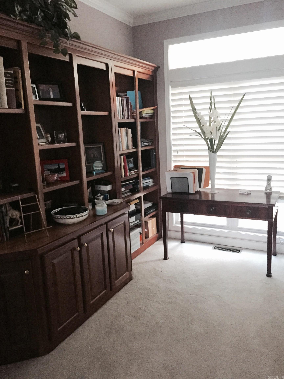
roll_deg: +2.0
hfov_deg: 48.2
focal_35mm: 29
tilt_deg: -9.4
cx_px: 142
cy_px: 190
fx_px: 317
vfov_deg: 61.7
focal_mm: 4.15
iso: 250
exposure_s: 1/24
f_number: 2.2
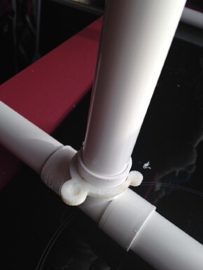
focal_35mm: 34
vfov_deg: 54.0
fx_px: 266
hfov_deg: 41.8
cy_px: 134
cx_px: 100
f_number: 2.4
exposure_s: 1/275
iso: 50
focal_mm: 4.12
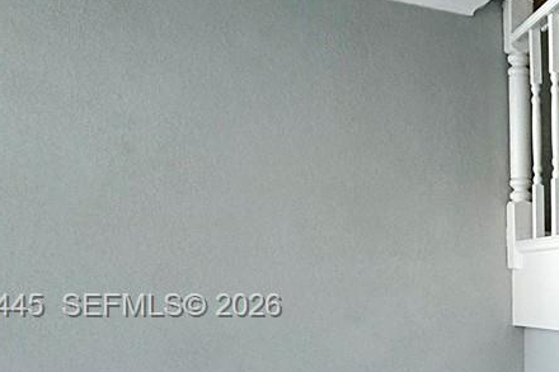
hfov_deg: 25.0
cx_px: 902
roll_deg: +0.5
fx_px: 823
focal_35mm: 53
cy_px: 307
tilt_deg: -0.9
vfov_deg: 25.0
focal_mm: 2.22
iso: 80
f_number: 2.2
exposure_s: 1/120
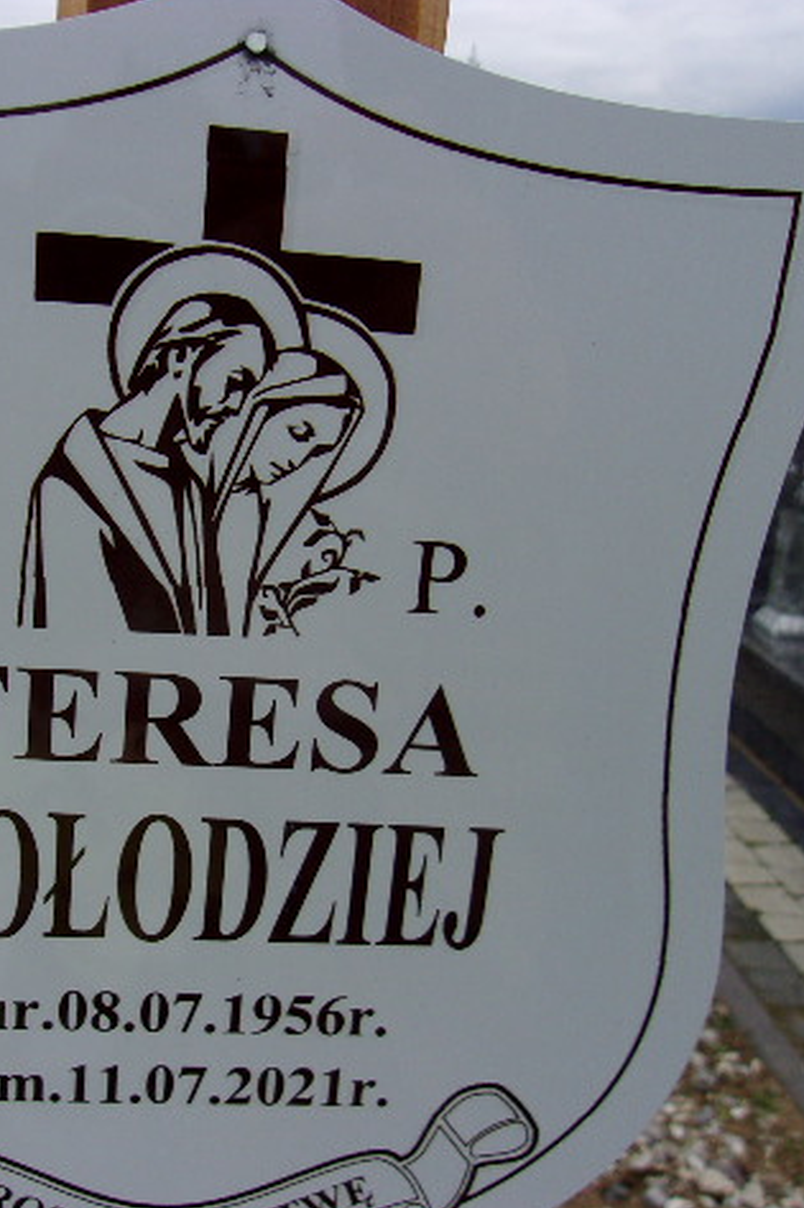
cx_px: 214
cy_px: 608
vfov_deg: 50.7
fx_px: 1274
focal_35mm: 38
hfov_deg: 34.4
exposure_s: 1/45
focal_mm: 4.9
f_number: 10.4
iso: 80
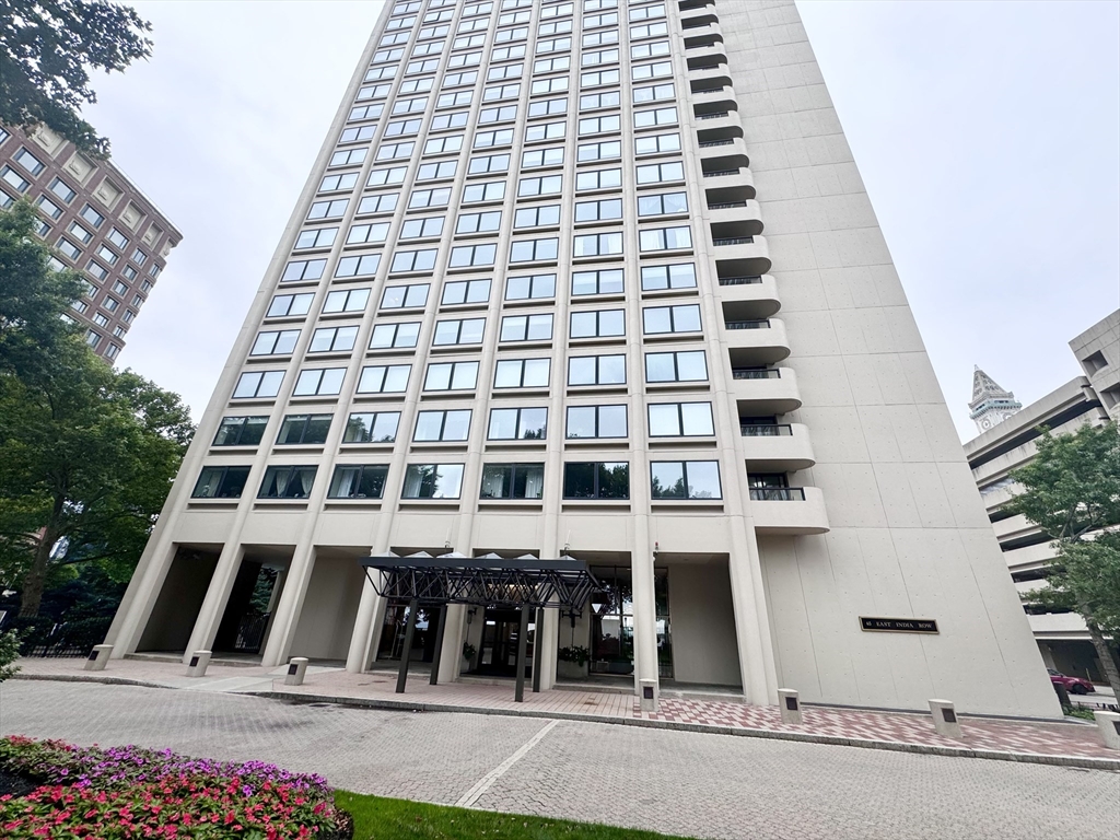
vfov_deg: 85.7
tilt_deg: +27.5
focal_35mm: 14
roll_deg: -1.8
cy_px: 420
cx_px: 560
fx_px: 453
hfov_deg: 102.1
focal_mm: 2.22
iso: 40
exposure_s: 1/347
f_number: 2.2
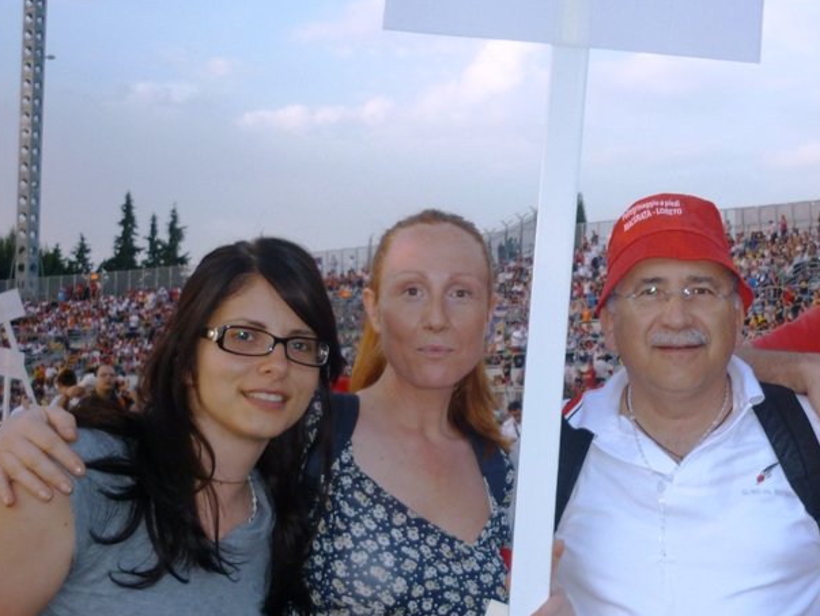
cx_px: 635
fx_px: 1327
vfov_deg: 26.1
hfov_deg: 33.5
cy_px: 344
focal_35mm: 56
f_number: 2.8
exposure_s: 1/200
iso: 100
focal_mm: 5.5
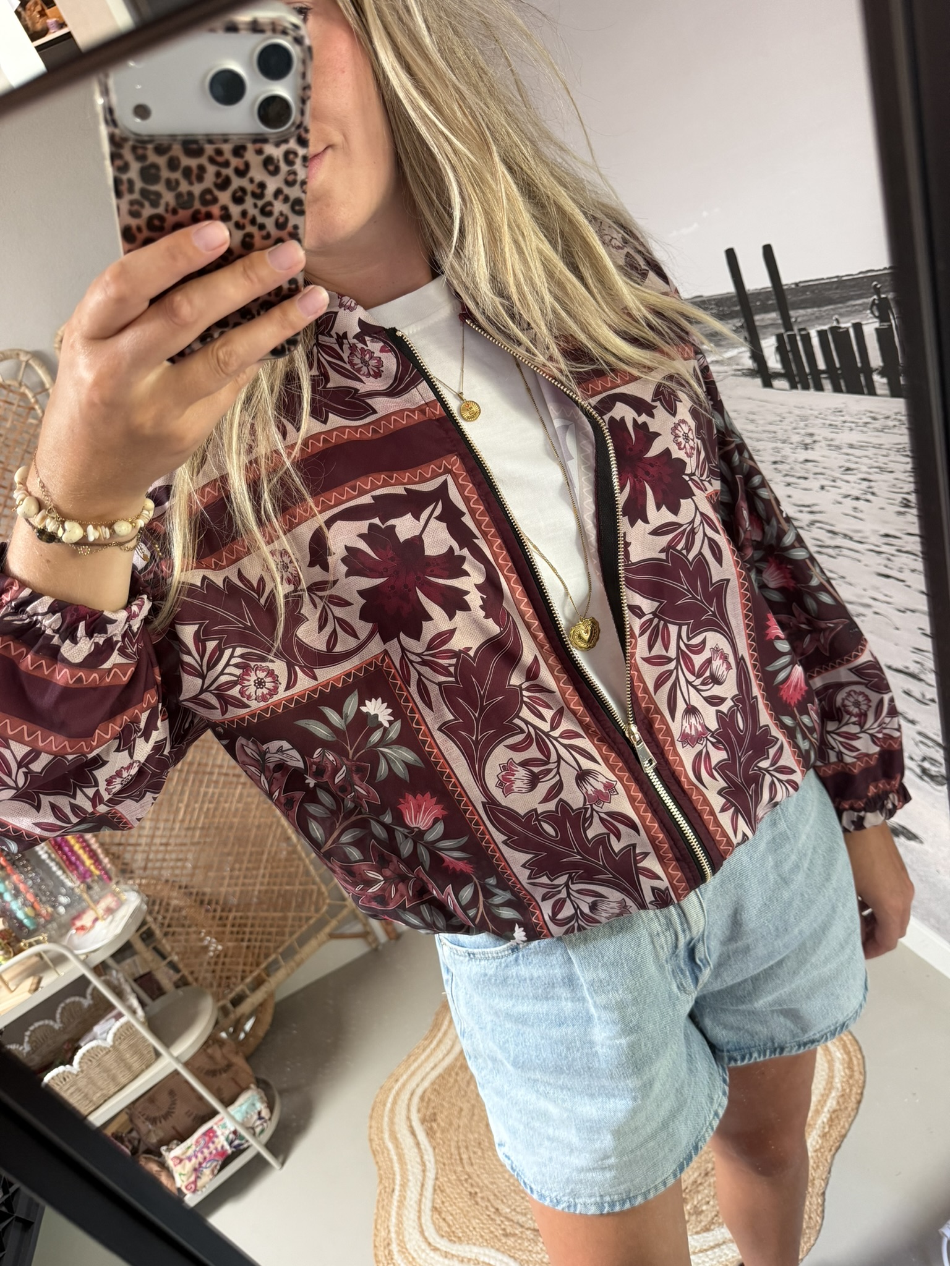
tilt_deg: -43.2
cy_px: 633
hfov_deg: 56.8
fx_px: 878
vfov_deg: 71.6
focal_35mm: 24
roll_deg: +23.8
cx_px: 475
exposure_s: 1/60
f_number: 1.78
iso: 320
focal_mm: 6.76
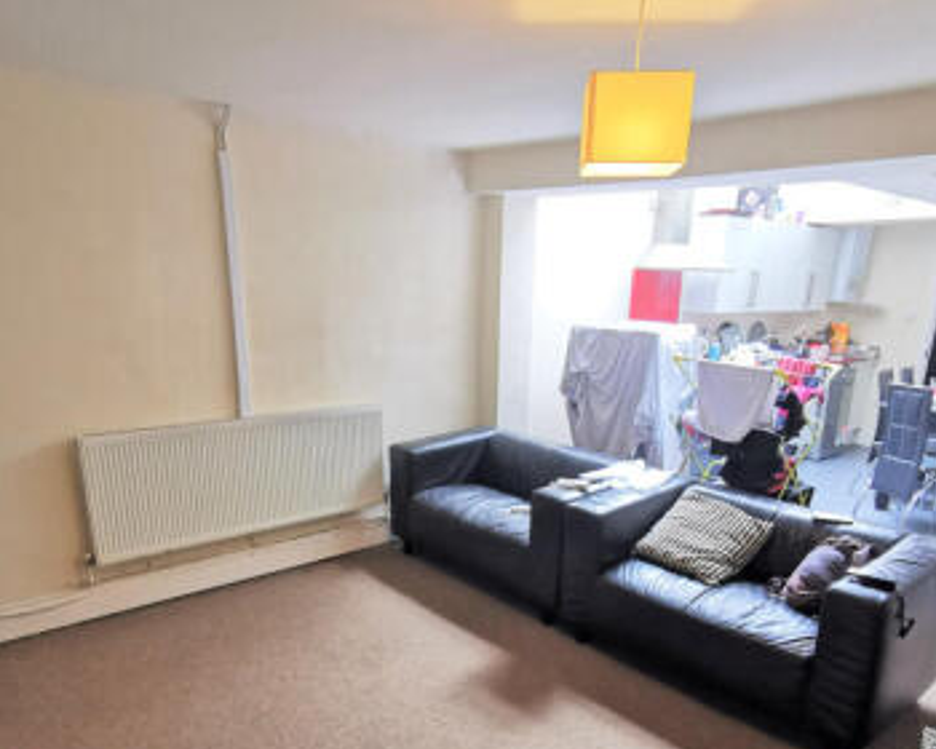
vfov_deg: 53.5
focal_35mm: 26
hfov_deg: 66.0
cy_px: 518
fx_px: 720
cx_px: 477
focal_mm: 2.35
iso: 160
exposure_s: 1/50
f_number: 2.2
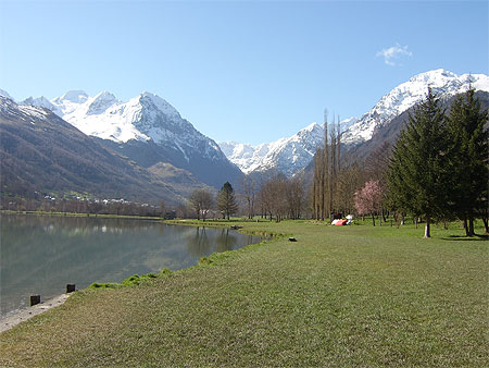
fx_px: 438
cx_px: 244
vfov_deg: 45.5
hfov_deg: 58.3
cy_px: 184
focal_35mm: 31
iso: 50
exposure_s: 1/192
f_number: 5.6
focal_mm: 8.13
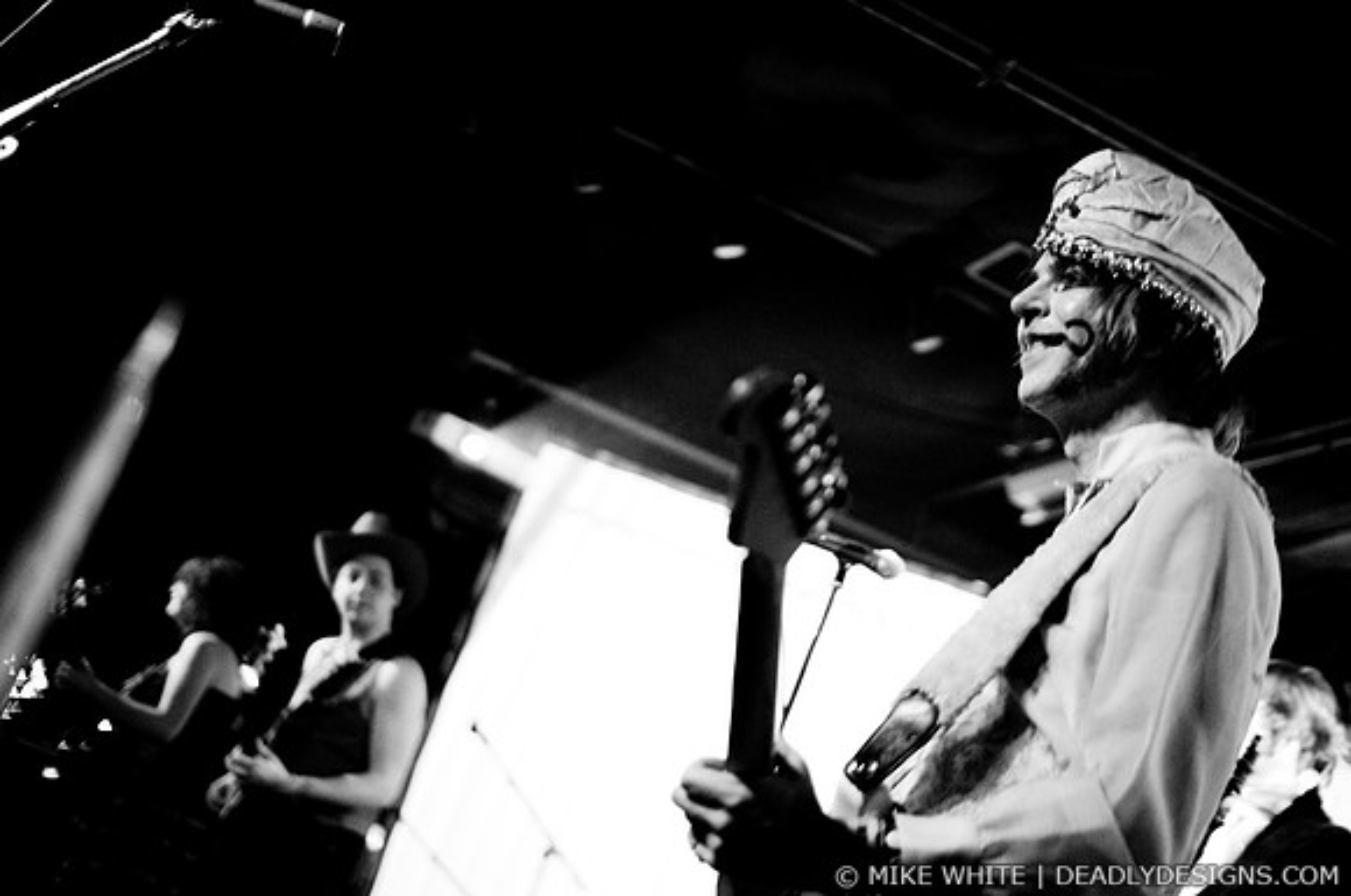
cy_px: 448
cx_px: 676
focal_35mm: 45
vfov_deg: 29.8
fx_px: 1686
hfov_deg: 43.7
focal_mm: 30
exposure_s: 1/100
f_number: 1.4
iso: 1000
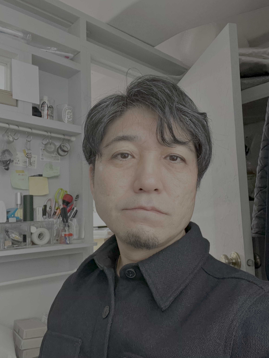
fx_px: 311
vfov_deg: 60.0
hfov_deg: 46.8
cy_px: 179
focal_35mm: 30
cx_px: 134
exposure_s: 1/60
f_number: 2.2
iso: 200
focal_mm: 2.71
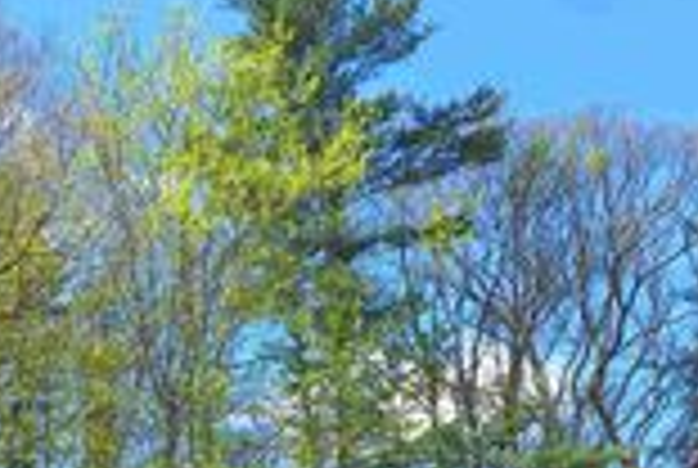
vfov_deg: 17.2
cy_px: 520
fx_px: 1496
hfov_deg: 23.6
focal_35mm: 77
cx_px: -171
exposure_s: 1/1285
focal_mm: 5.54
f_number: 1.8
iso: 40
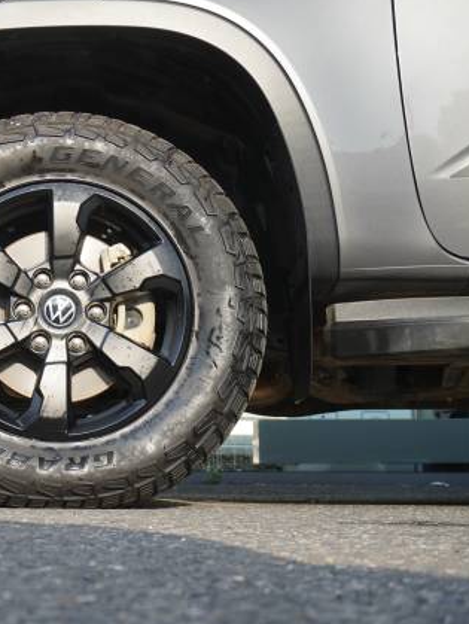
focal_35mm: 66
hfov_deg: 21.7
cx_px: 33
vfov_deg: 29.4
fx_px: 1190
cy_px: 310
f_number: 5.6
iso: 100
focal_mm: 30
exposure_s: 1/90
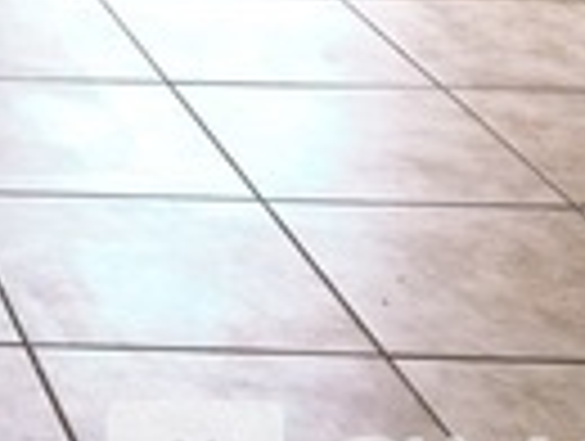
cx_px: -668
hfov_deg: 13.2
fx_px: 2083
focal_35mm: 123
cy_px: -544
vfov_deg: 10.7
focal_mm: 6.86
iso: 80
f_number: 1.8
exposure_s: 1/620
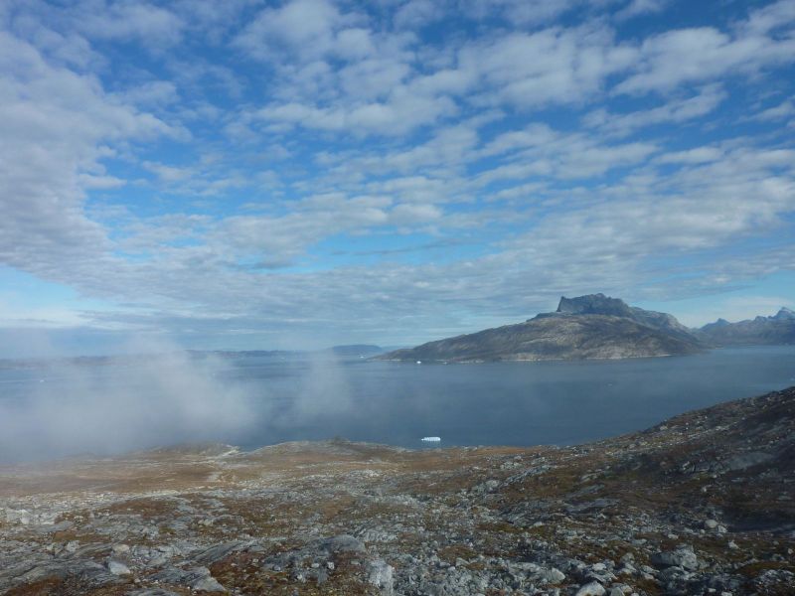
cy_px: 298
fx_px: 574
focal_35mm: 25
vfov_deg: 54.9
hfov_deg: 69.4
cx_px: 398
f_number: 5.6
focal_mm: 4.1
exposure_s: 1/500
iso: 80
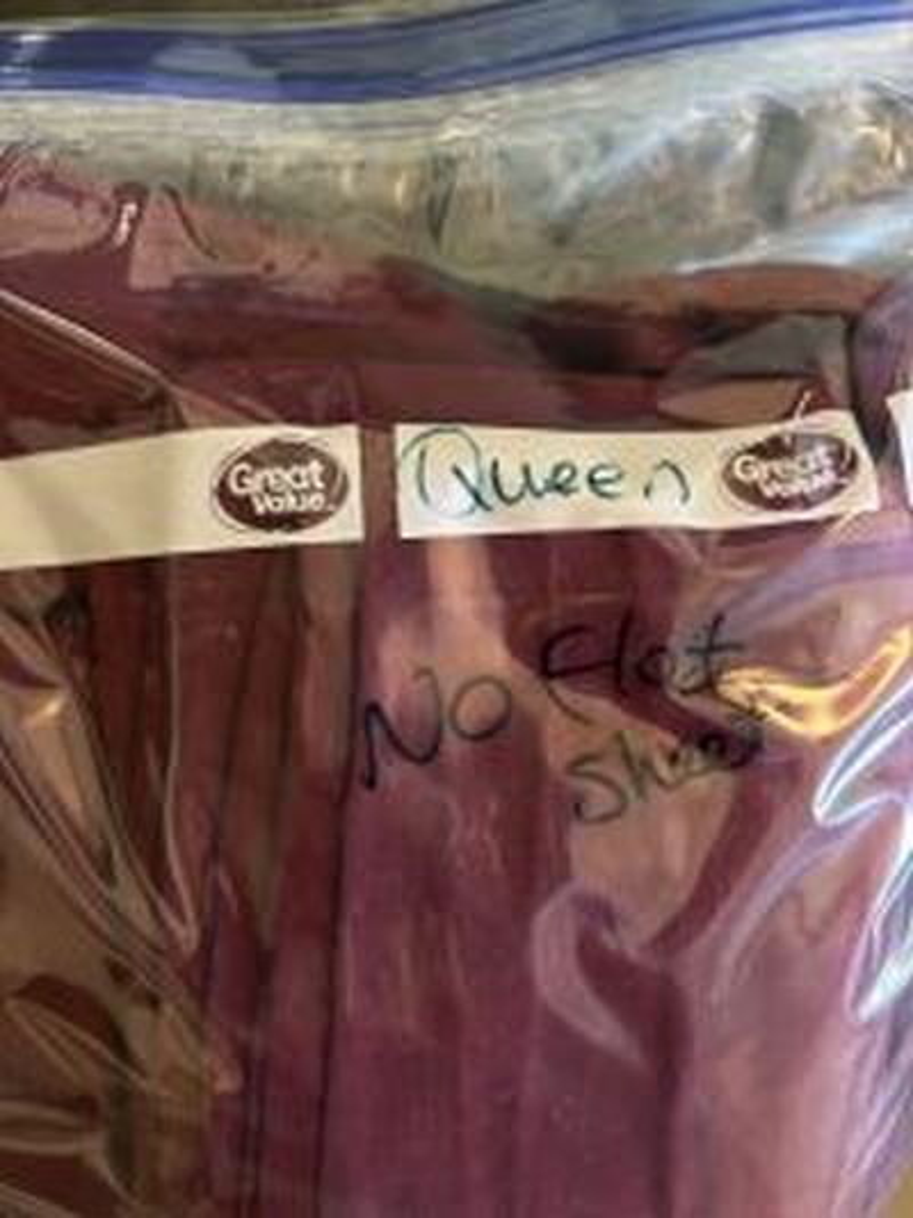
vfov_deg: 67.3
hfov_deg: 53.0
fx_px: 915
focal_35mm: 26
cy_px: 609
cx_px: 456
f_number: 1.5
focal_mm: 5.7
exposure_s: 1/30
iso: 500
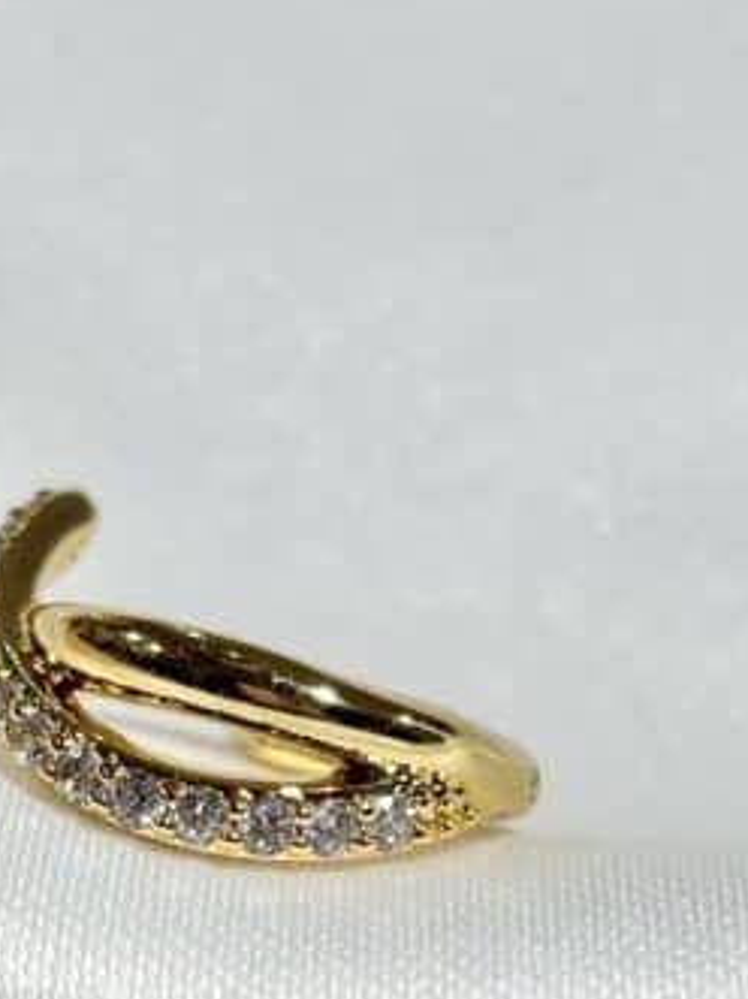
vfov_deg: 12.1
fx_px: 4642
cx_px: 296
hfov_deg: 9.2
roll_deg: +3.8
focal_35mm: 161
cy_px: 1120
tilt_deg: -27.6
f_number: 1.6
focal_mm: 5.96
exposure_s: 1/349
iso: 32
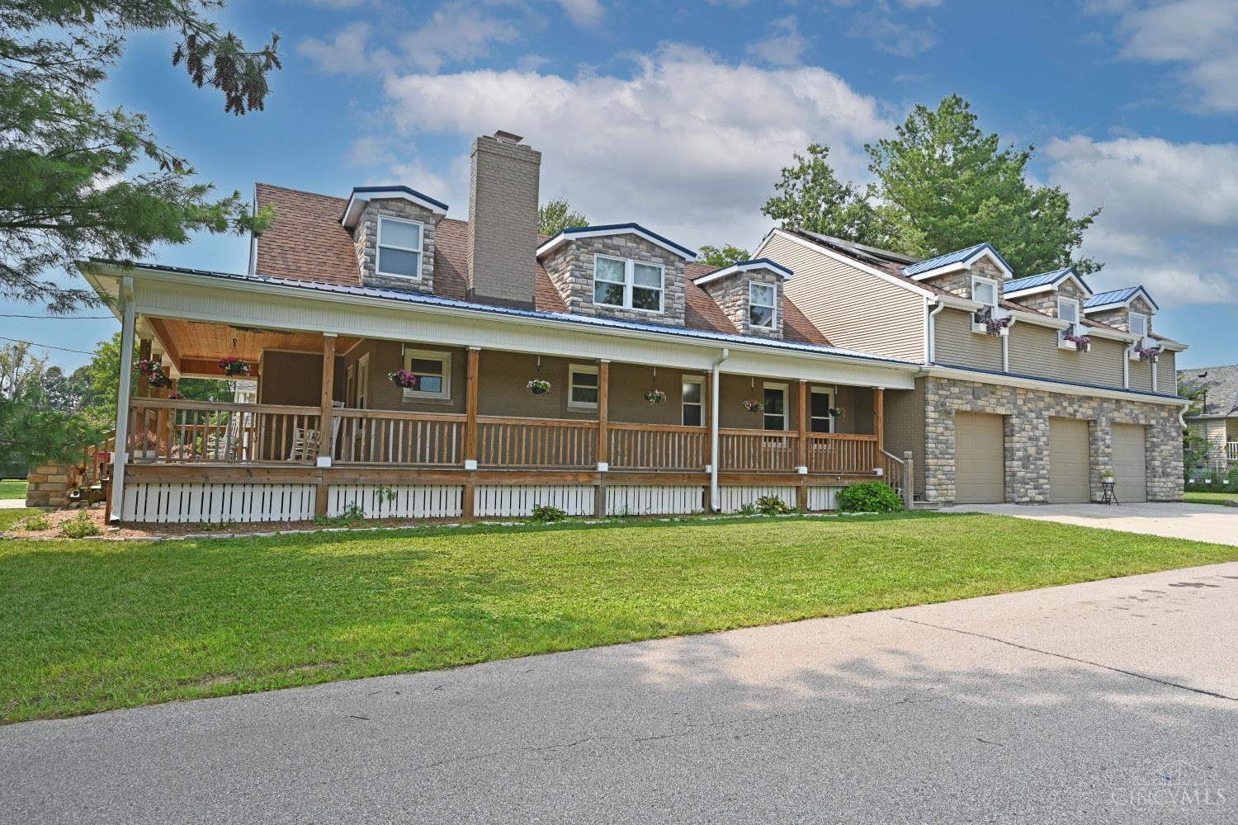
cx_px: 619
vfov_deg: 60.7
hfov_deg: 82.6
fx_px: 705
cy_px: 412
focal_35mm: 20
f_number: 6.3
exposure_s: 1/320
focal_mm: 20.5
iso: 100
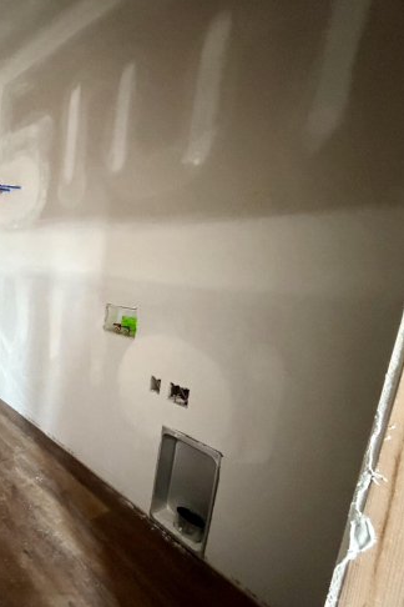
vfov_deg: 84.0
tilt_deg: -8.2
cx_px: -11
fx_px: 337
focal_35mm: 20
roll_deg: -3.0
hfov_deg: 49.1
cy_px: 302
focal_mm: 2.22
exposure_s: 1/51
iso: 1250
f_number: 2.2
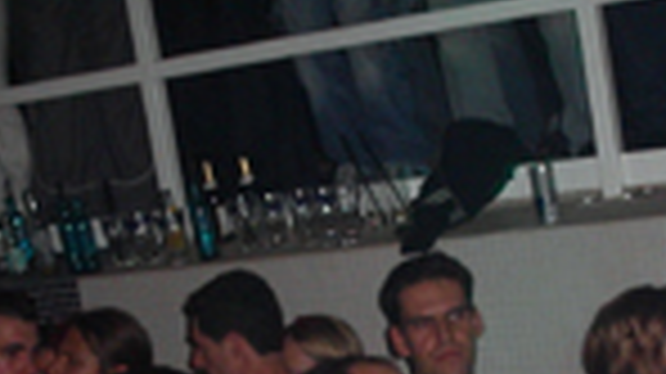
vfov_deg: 10.5
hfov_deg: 19.0
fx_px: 1994
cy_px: 460
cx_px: 380
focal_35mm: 113
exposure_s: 1/30
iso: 119
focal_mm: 7.8
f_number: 2.8
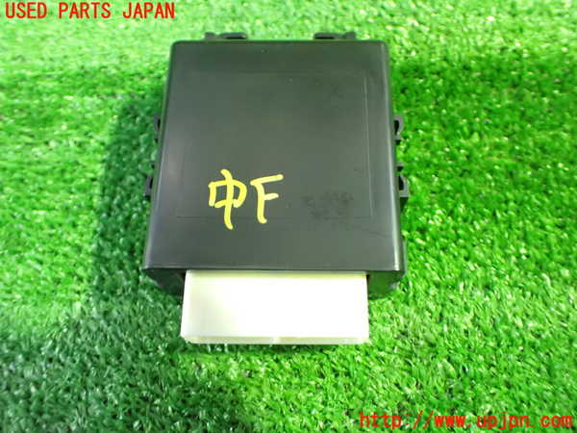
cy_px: 216
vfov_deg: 46.8
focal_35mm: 30
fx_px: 500
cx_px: 288
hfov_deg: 60.0
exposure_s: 1/30
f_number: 2.3
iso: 1600
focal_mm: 5.4
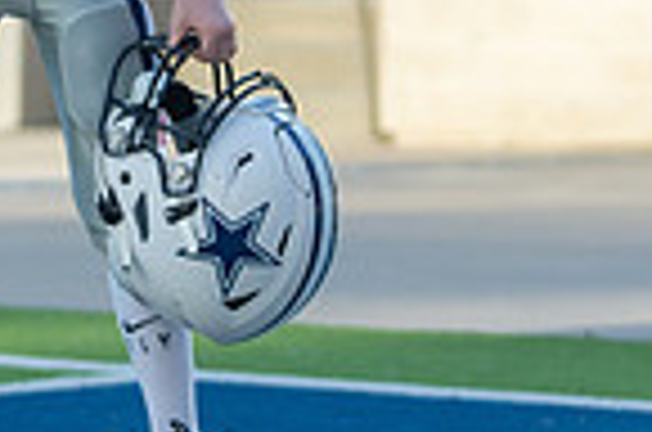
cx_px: 54
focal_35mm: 338
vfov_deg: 4.0
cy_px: -182
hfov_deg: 6.1
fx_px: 6108
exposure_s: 1/500
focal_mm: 80
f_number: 2.8
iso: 100
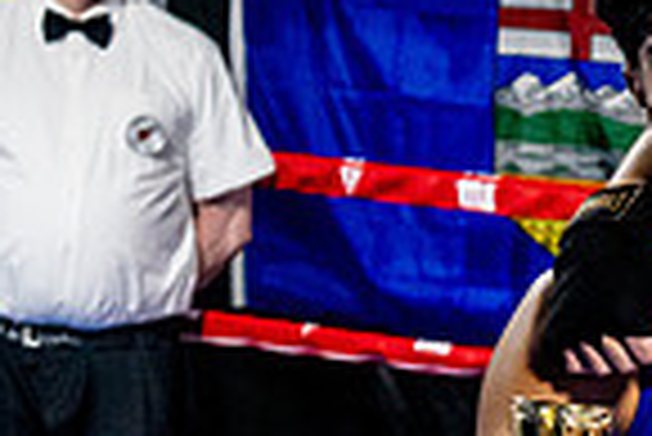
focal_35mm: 208
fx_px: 3771
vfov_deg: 6.6
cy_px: 267
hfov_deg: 9.4
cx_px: 1147
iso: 5000
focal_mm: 35
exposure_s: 1/800
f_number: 2.8
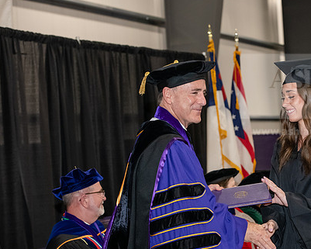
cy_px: 148
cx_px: 217
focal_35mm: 95
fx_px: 875
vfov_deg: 16.2
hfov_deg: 20.1
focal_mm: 70
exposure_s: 1/200
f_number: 5
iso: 2500
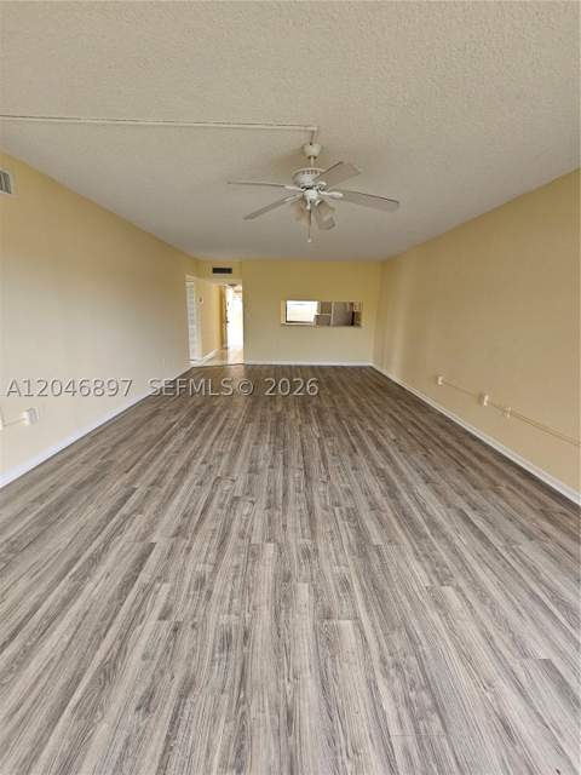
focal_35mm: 13
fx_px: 291
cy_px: 388
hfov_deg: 89.9
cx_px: 290
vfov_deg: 106.2
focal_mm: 2.2
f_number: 2.2
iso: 200
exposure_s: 1/60
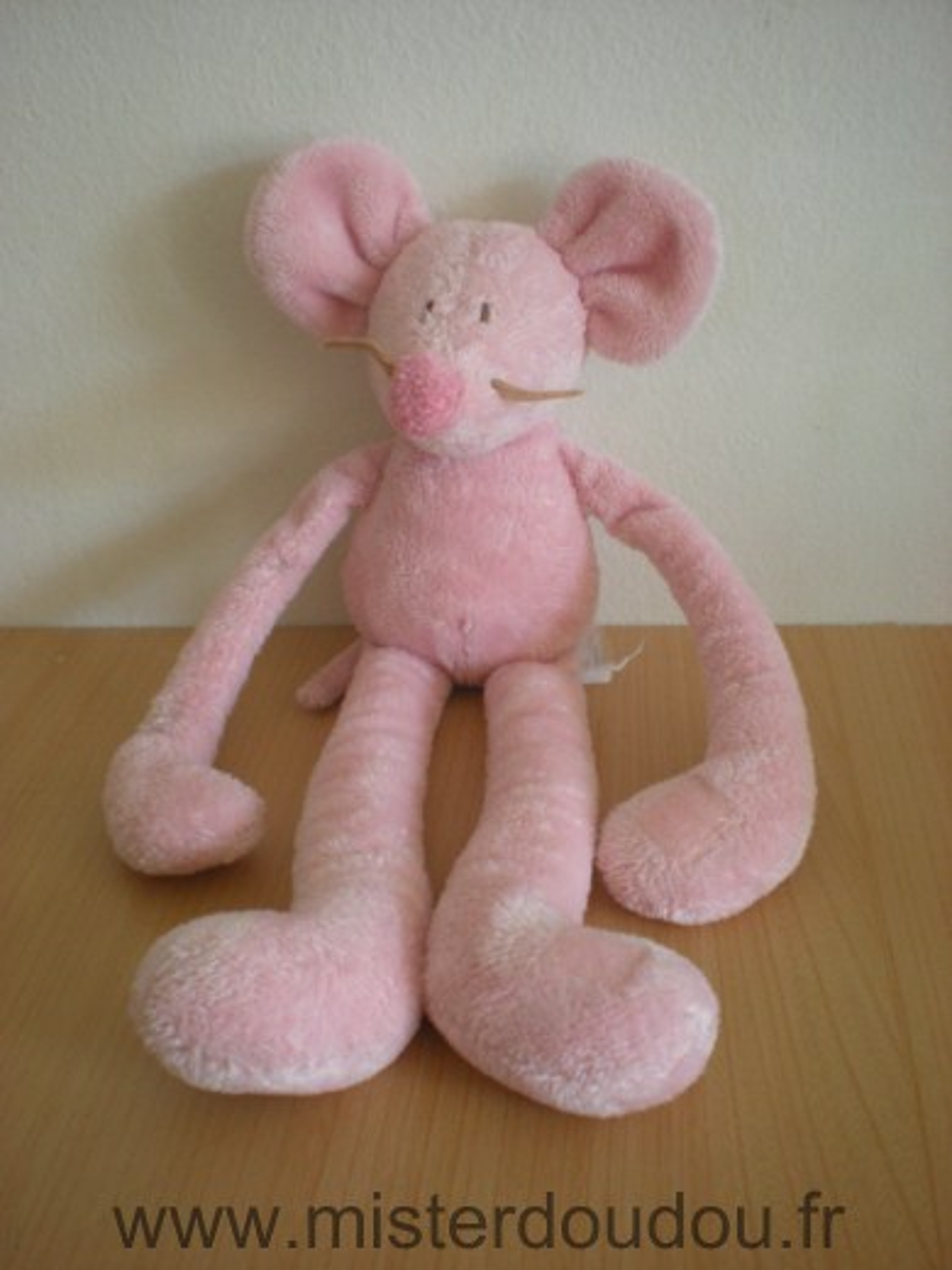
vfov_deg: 49.0
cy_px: 635
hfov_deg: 37.7
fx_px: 1393
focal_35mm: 38
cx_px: 476
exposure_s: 1/56.1
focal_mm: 6.3
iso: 164
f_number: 3.1
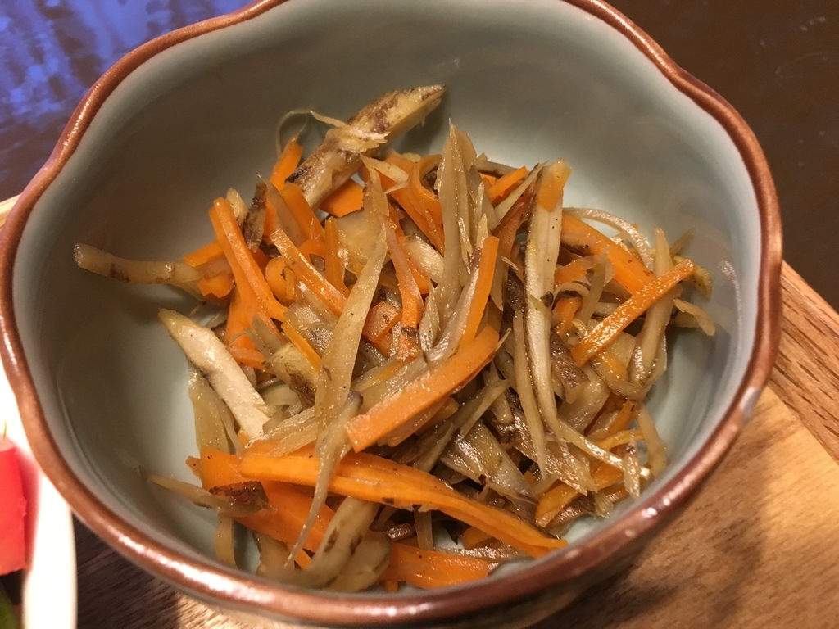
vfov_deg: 48.2
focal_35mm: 29
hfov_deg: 61.7
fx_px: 703
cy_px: 314
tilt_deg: -58.5
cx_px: 420
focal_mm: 4.15
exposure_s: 1/15
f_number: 2.2
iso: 200
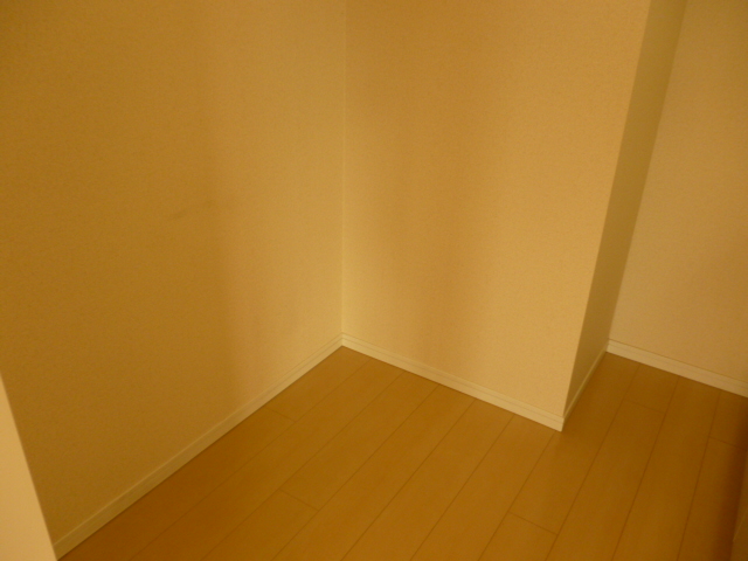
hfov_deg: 63.4
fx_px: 605
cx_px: 374
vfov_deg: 49.7
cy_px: 280
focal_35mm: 28
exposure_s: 1/60
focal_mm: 5
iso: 200
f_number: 3.1
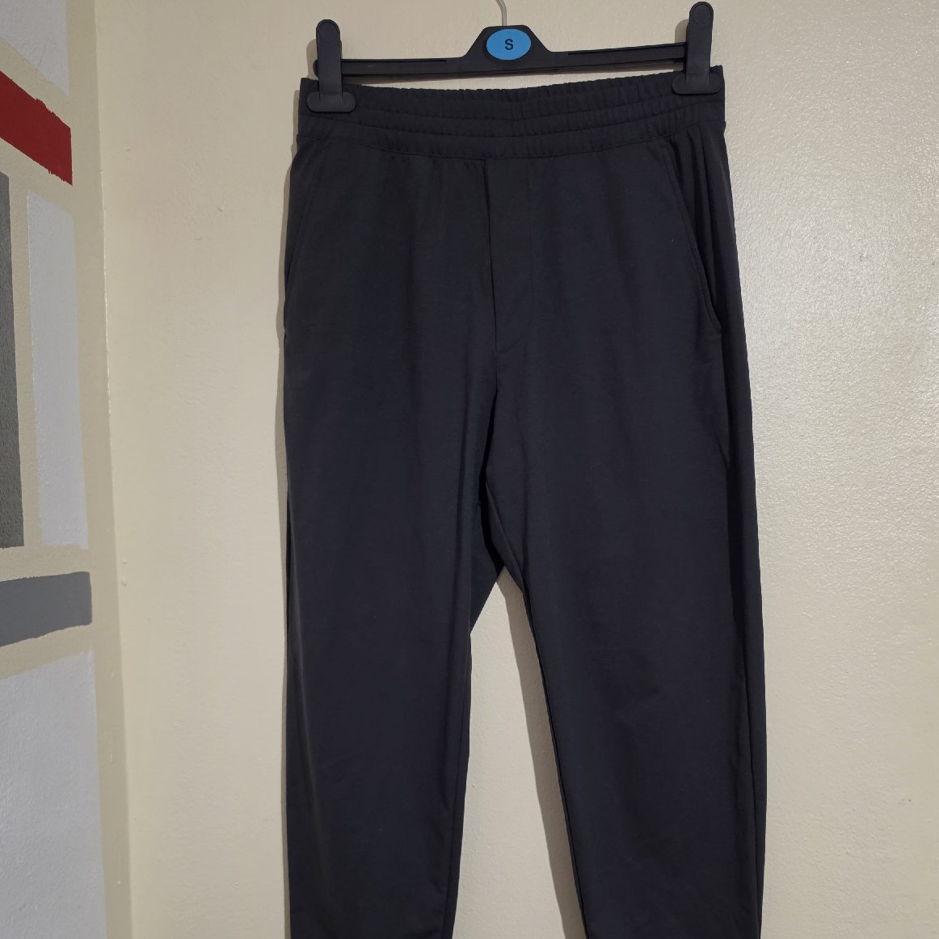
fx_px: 859
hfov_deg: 57.3
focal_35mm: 28
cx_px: 479
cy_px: 619
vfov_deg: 56.2
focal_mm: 6.5
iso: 640
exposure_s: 1/101
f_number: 1.4
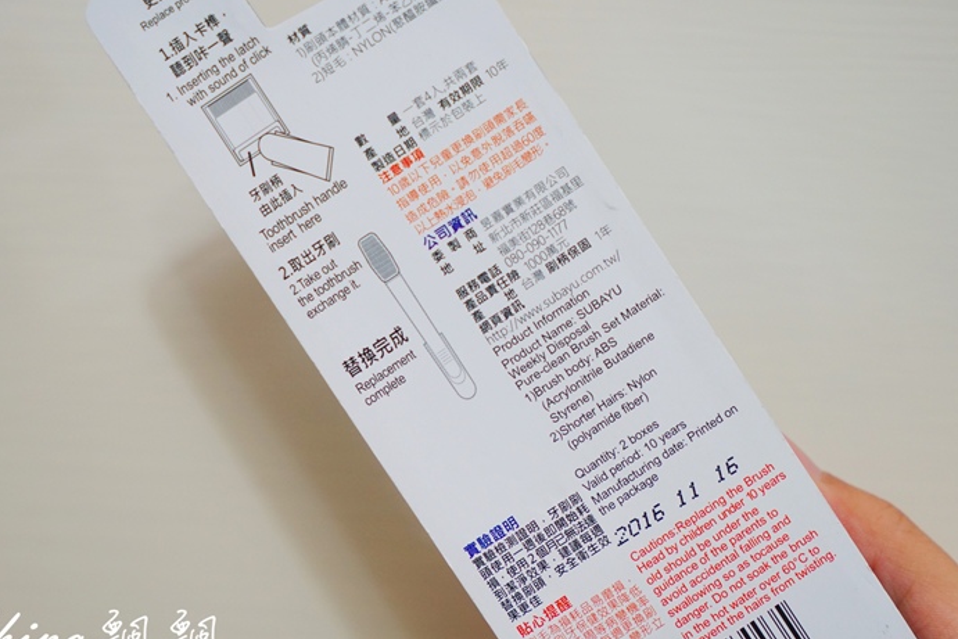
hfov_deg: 25.1
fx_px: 2156
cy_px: 324
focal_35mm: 81
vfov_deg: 16.9
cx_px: 471
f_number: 4
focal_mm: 70
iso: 800
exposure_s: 1/50
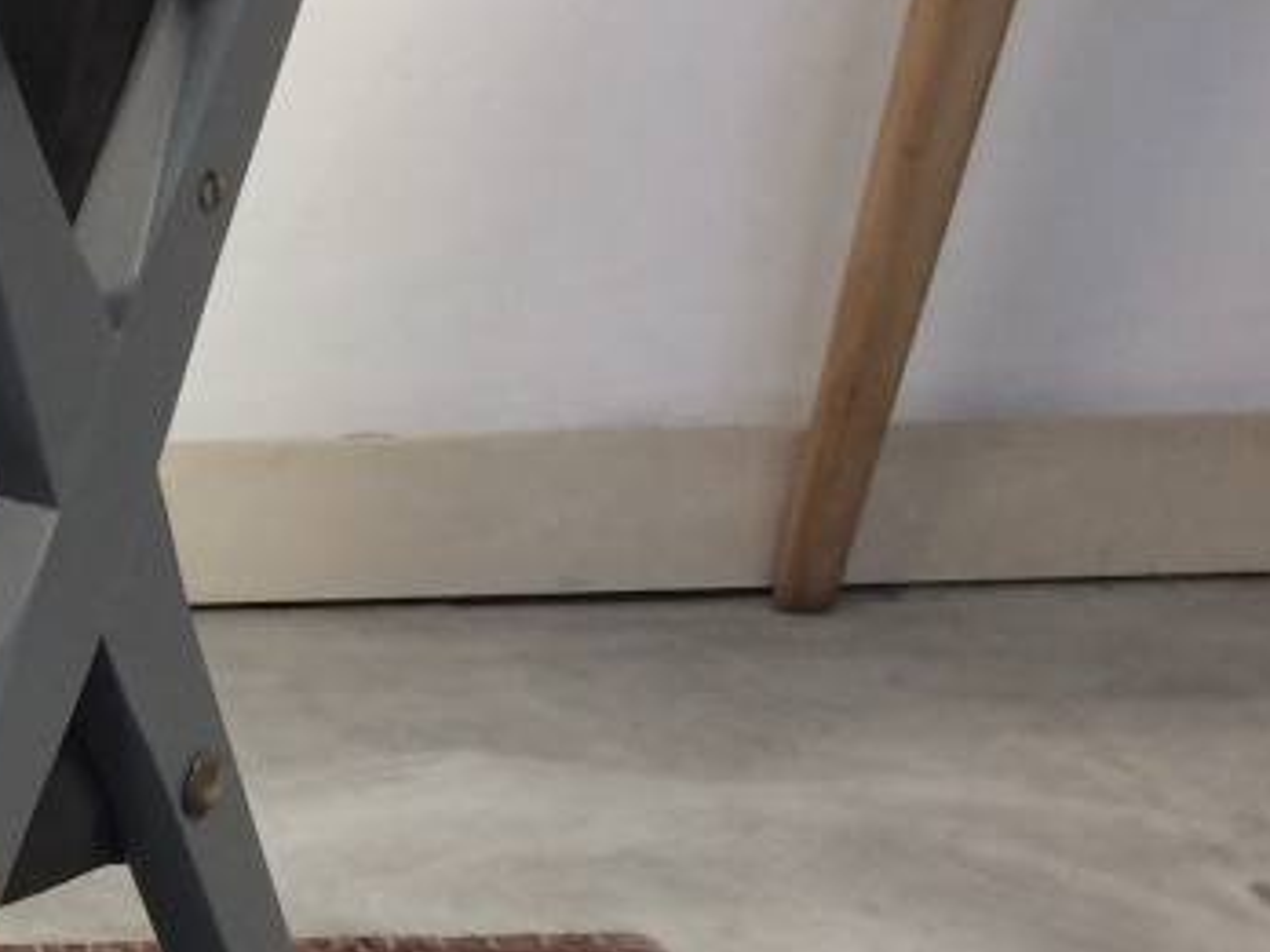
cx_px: -551
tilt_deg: -20.5
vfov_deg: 14.8
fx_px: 3669
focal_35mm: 100
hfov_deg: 17.9
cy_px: 671
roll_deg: +1.0
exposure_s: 1/33
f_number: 2.2
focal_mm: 4.15
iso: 125
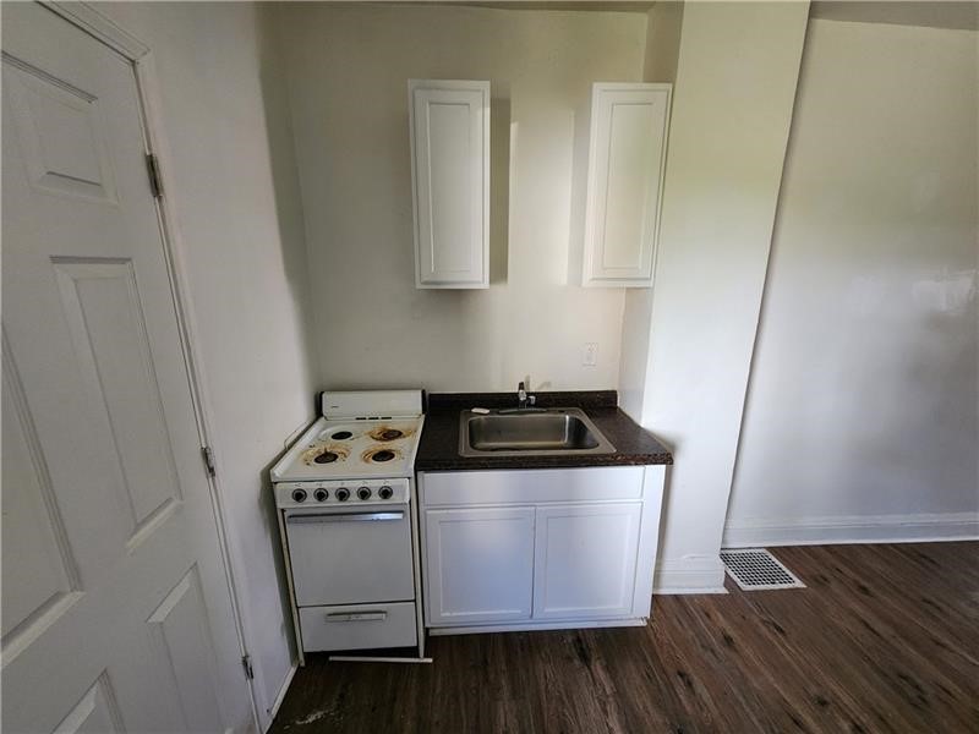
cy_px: 367
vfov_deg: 89.9
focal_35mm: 13
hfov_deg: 106.2
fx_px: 368
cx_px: 490
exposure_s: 1/40
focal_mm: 2.2
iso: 320
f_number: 2.2
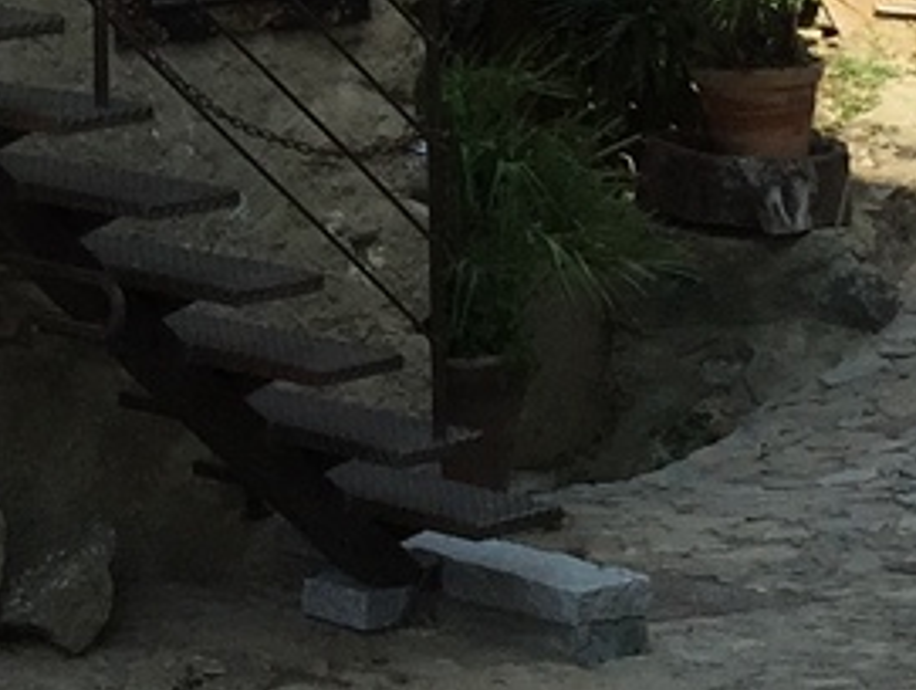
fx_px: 4531
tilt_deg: +4.4
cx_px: -544
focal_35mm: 171
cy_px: -791
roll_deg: -1.9
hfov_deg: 11.0
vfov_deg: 8.2
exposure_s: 1/1883
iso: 32
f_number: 2.2
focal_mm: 4.15
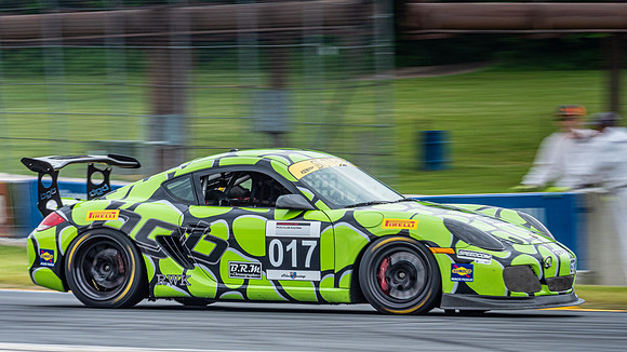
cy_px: 211
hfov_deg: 7.8
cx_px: 299
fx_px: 4582
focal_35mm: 276
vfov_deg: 4.4
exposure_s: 1/125
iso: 200
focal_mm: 120
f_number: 9
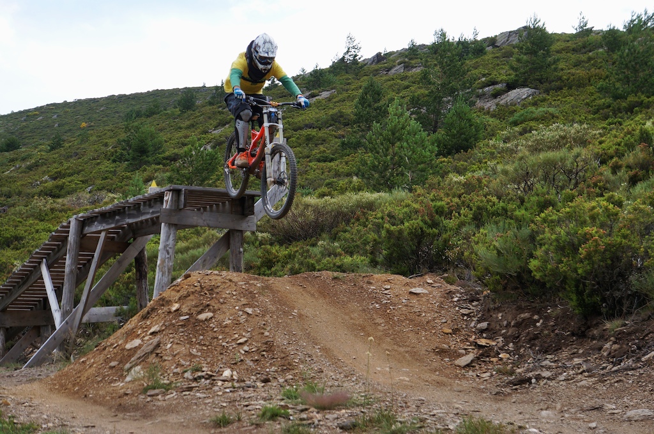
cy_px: 217
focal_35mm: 72
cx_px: 327
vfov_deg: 18.9
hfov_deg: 28.1
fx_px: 1306
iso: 400
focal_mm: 48
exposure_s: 1/1000
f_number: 5.6
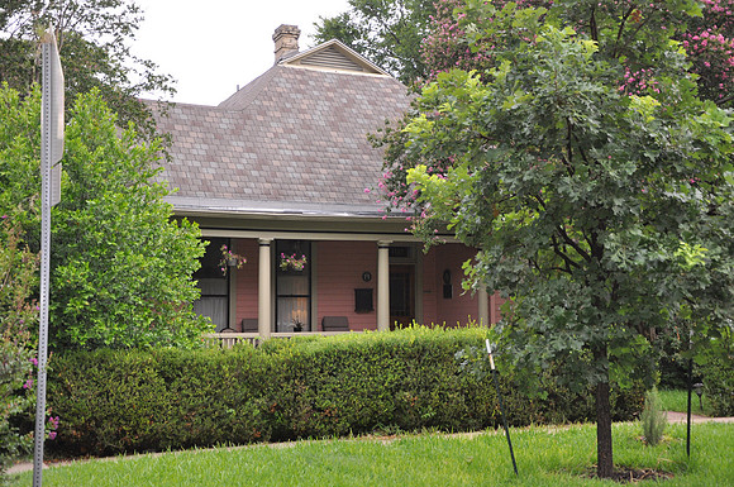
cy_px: 244
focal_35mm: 51
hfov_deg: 38.9
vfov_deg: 26.4
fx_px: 1038
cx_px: 367
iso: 720
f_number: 4.2
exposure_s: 1/125
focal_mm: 34
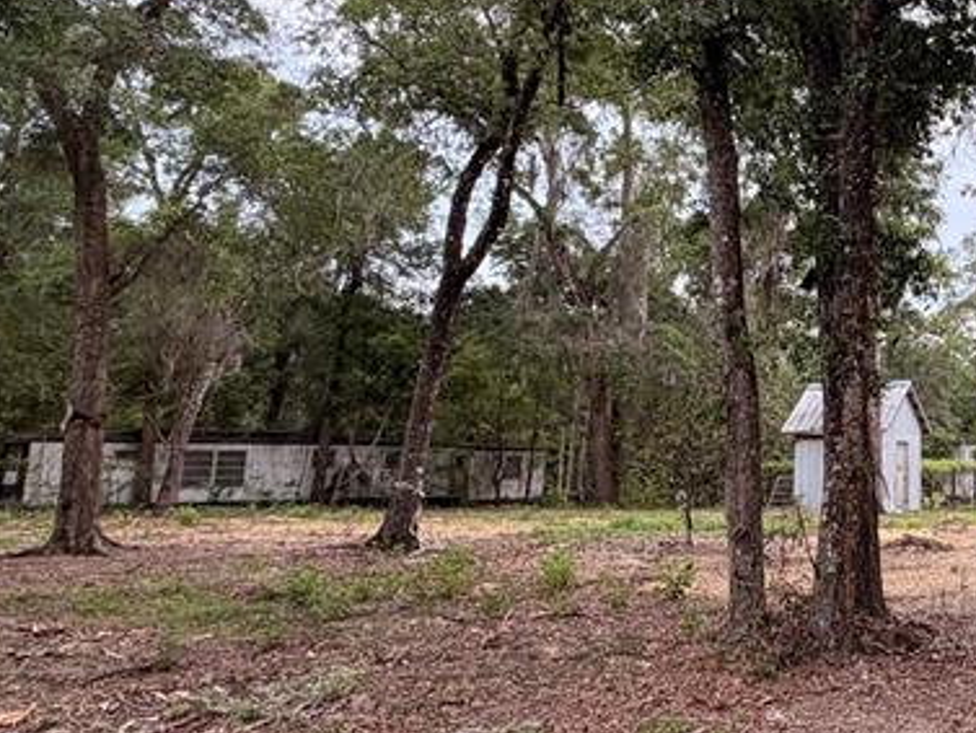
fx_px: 1072
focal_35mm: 38
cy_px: 295
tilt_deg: +8.5
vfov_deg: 37.6
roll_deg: +0.8
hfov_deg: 40.4
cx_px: 1054
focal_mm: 2.22
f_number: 2.2
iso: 50
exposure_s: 1/196
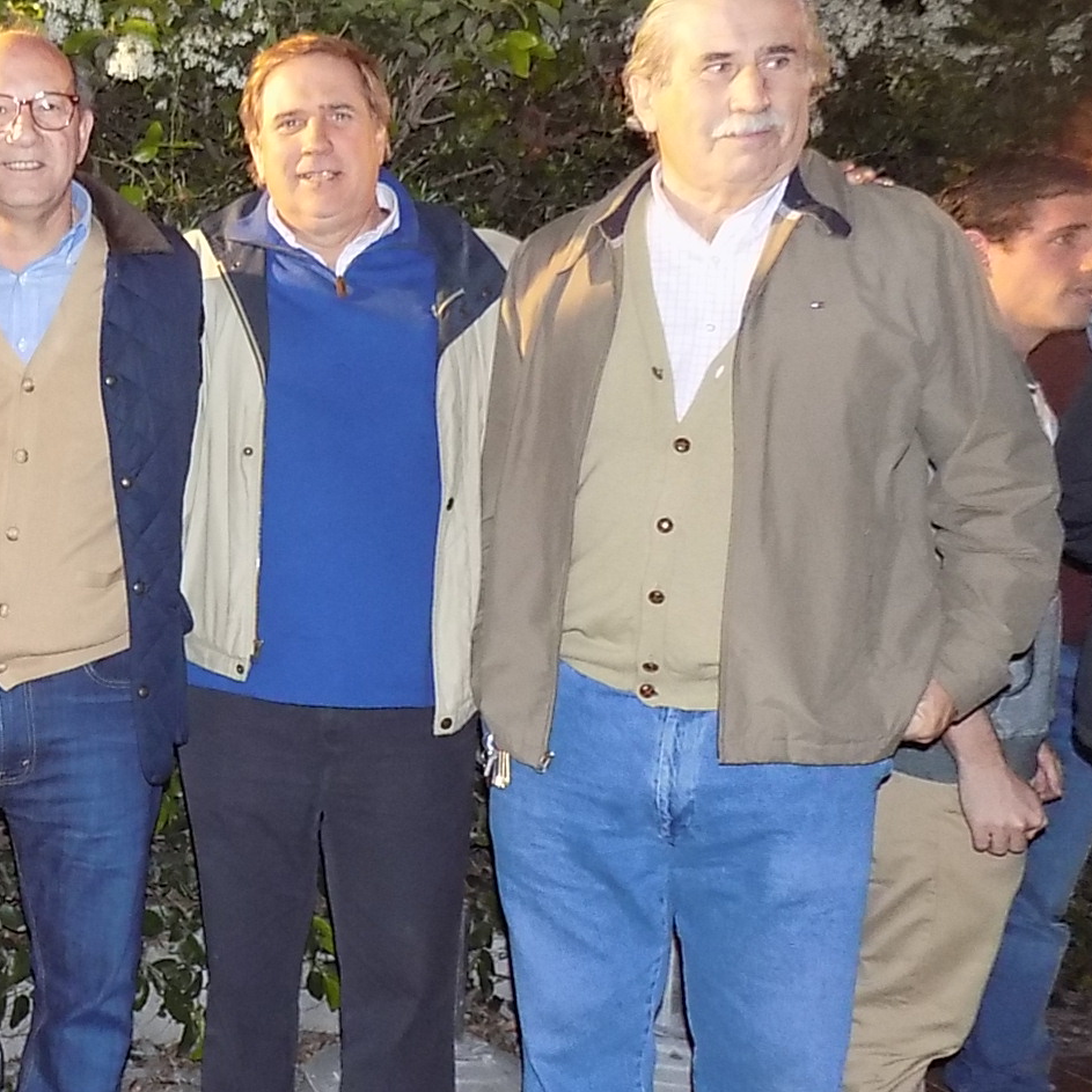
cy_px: 551
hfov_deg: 30.5
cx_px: -151
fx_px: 1749
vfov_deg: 34.7
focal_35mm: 49
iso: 400
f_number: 3.1
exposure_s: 1/30
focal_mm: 4
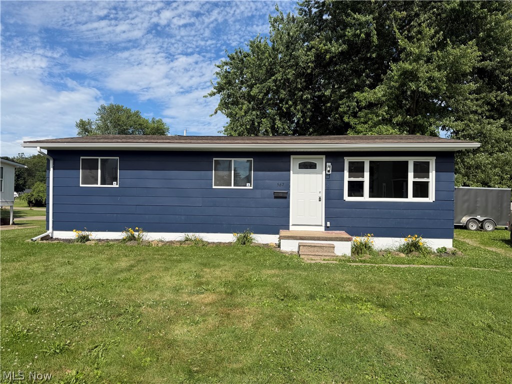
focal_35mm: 24
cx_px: 256
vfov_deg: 56.8
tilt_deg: +0.1
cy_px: 192
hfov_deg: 71.6
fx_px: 355
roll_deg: -0.5
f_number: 1.78
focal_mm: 6.76
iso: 80
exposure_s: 1/4405
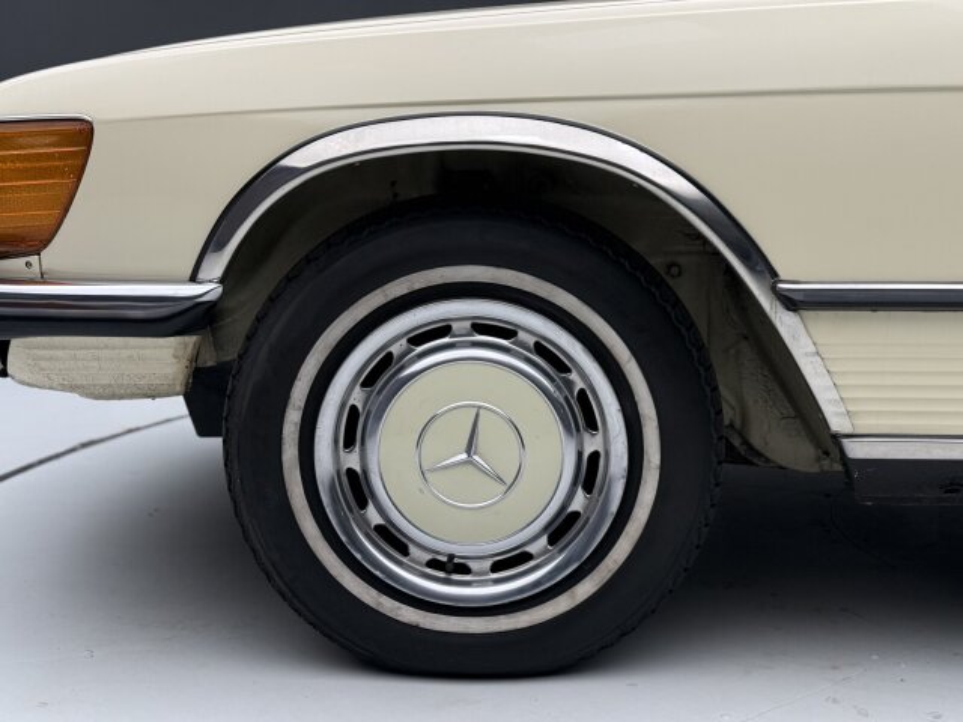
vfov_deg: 30.3
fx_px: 1335
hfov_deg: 39.7
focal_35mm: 48
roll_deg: +0.9
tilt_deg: -8.0
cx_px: 482
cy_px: 361
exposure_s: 1/99
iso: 125
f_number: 1.78
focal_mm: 6.76
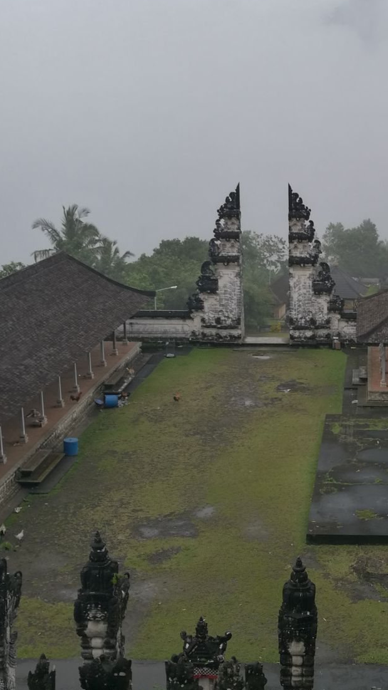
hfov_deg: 22.0
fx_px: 970
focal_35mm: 53
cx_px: 364
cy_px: 352
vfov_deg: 39.2
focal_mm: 4.5
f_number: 2.2
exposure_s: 1/245
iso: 50
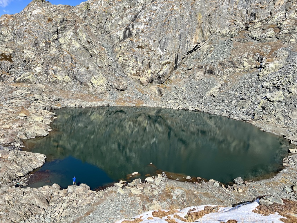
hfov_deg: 67.3
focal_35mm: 26
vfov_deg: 53.1
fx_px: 223
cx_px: 148
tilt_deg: -10.6
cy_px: 112
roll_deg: -4.5
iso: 50
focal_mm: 5.7
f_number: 1.5
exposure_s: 1/3571
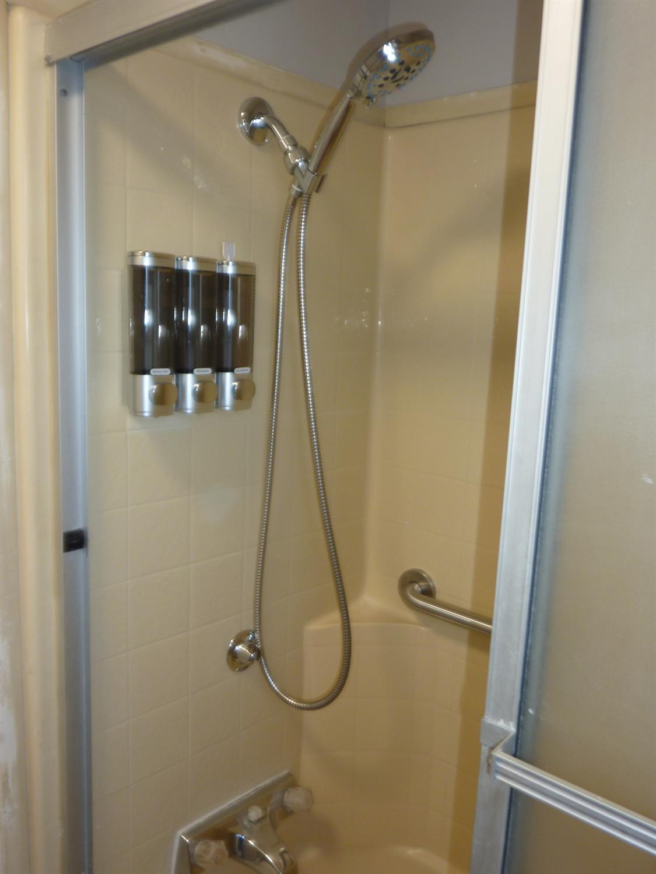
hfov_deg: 48.2
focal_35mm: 29
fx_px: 733
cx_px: 328
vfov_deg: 61.7
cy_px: 437
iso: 100
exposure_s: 1/30
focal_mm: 4.7
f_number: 3.4
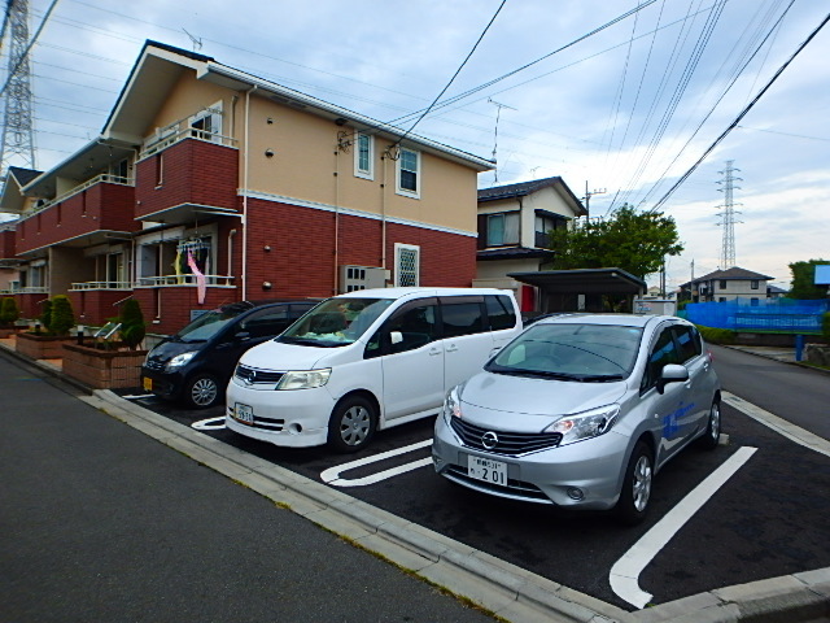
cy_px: 312
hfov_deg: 79.0
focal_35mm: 21
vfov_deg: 63.4
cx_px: 415
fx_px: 504
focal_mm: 3.7
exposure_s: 1/640
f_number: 3.5
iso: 125
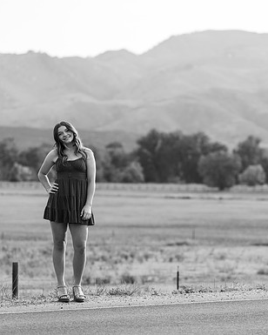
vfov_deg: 12.1
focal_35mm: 160
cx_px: 184
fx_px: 1586
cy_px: 168
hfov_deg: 9.6
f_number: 2.8
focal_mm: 113
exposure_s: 1/200
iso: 50
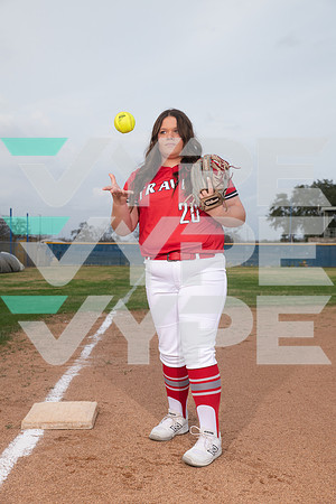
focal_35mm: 46
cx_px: 168
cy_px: 252
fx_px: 644
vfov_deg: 42.7
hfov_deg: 29.2
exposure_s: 1/400
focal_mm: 46
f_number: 6.3
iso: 200
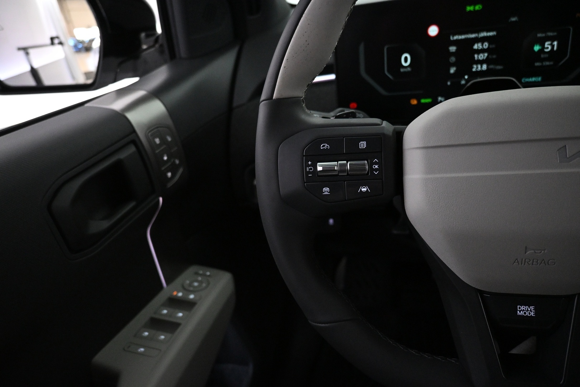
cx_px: 290
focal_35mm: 24
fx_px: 387
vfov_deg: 53.1
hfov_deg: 73.7
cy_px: 194
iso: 4000
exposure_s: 1/200
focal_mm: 16
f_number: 3.5
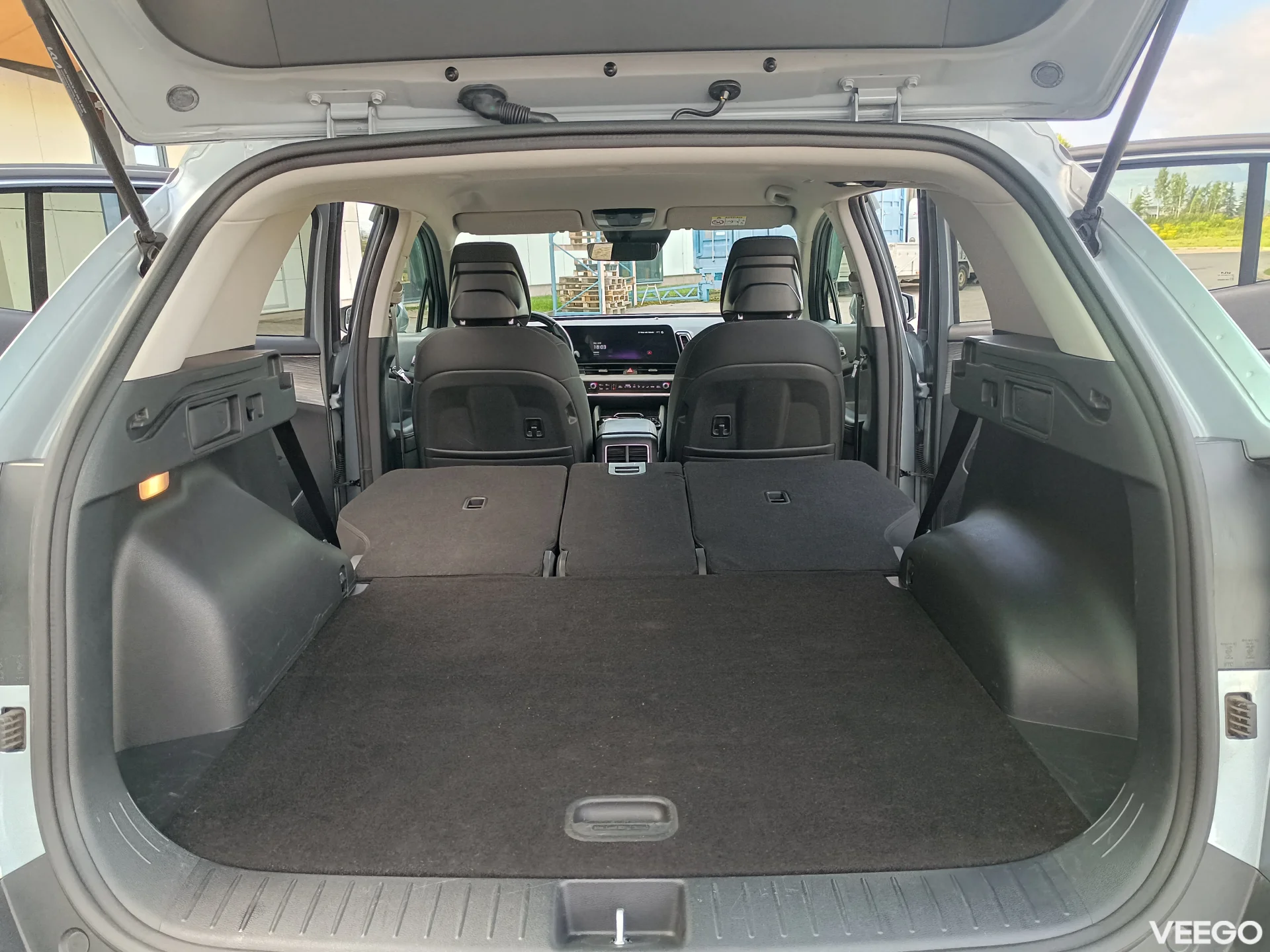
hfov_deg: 71.6
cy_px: 476
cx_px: 635
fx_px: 881
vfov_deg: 56.8
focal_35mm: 24
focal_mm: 5.59
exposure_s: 1/101
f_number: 1.88
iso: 246
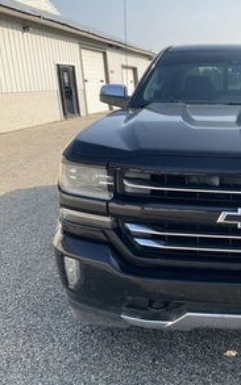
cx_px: 241
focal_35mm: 42
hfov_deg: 28.6
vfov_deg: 47.2
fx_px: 442
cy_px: 192
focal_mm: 3
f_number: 1.8
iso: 25
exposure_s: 1/650
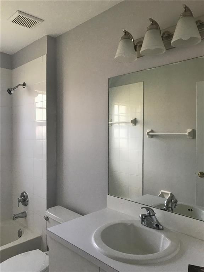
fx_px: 220
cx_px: 102
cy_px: 136
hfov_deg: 49.7
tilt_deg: -1.4
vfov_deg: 63.4
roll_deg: -0.4
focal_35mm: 28
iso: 40
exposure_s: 1/30
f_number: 1.8
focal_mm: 3.99
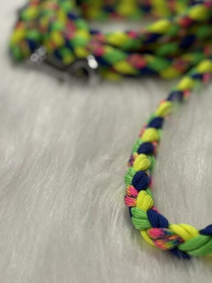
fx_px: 605
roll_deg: +2.2
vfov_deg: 26.2
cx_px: 138
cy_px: 94
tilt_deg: -29.9
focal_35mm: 74
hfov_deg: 19.8
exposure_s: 1/669
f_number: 1.78
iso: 64
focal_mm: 6.76
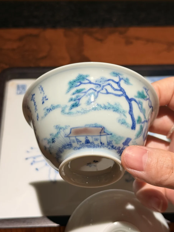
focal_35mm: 57
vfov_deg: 33.8
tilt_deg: -49.1
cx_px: 87
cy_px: 117
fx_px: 382
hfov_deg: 25.6
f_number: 1.78
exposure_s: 1/100
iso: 64
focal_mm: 6.76
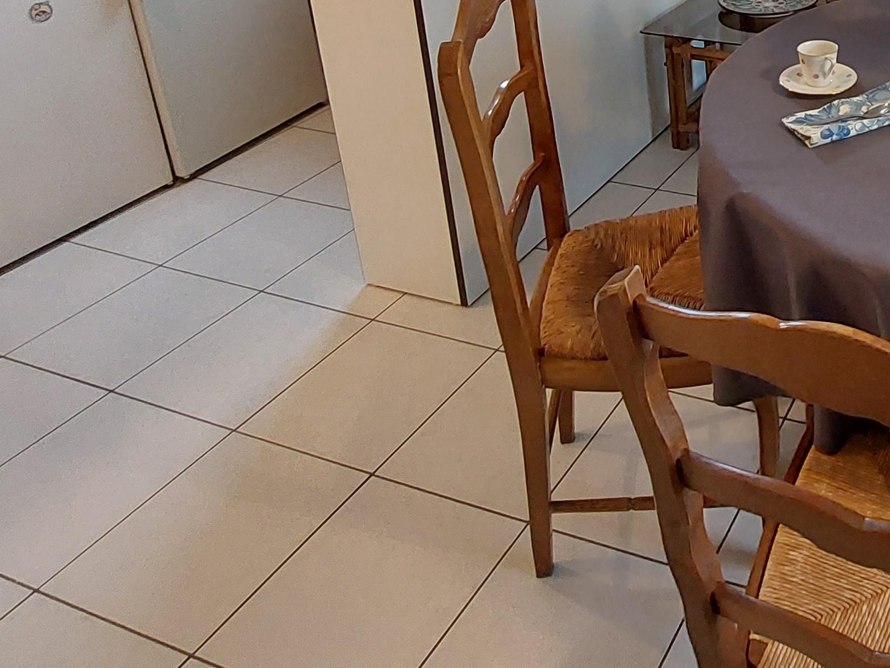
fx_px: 823
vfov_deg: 37.6
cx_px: 890
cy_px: -49
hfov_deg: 47.2
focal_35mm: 32
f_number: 2.2
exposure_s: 1/50
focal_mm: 1.74
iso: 320
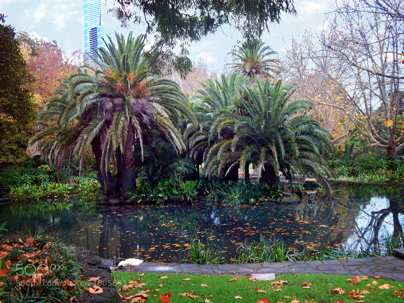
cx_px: 202
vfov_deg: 41.8
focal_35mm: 34
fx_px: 397
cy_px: 152
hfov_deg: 54.0
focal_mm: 6.1
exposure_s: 1/60
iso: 125
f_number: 3.3
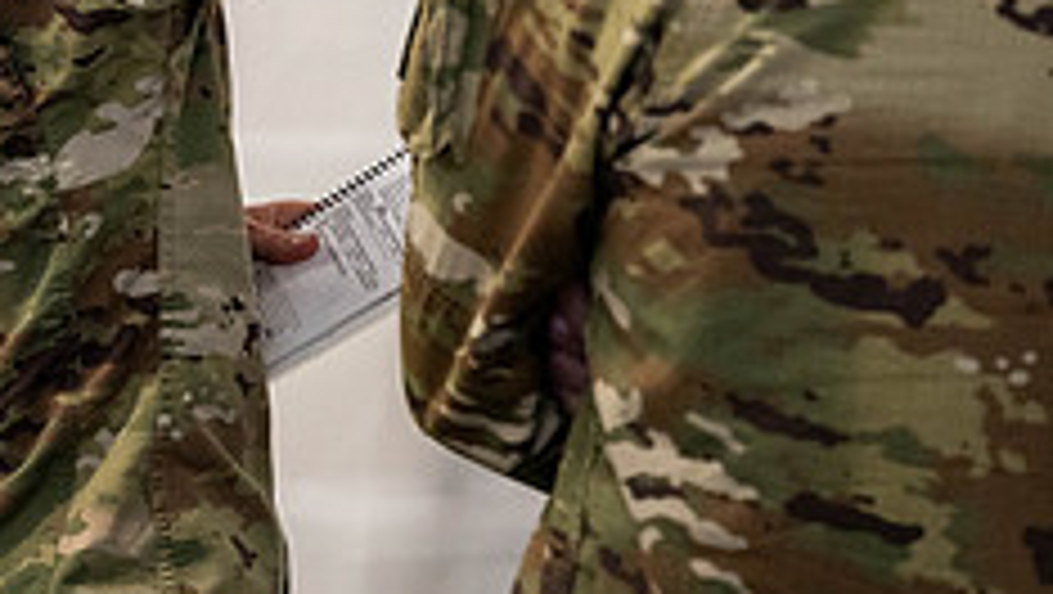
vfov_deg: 6.4
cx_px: 459
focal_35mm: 188
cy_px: -128
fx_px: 5253
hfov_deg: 11.4
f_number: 4
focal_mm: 70
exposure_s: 1/400
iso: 2500
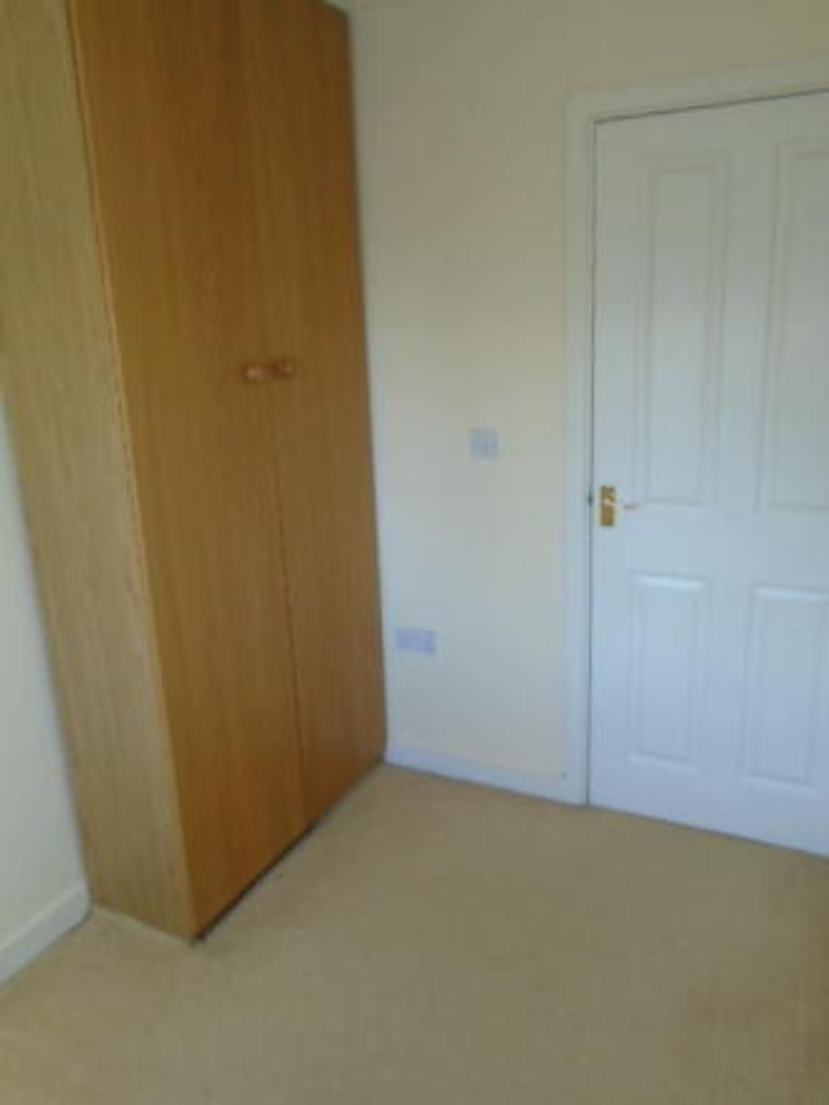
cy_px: 552
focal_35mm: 26
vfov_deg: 67.3
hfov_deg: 53.1
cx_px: 414
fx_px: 830
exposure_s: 1/50
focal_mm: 4.6
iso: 100
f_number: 3.2
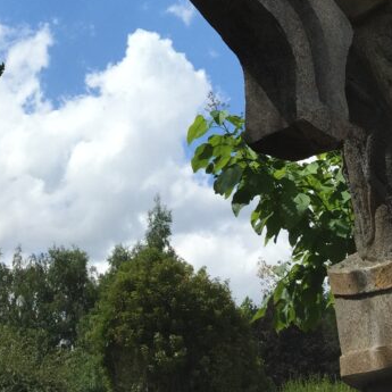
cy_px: -153
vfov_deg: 20.3
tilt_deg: +35.0
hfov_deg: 22.7
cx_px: 140
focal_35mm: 76
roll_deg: +0.9
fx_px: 974
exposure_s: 1/2326
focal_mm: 4.15
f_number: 2.2
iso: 32
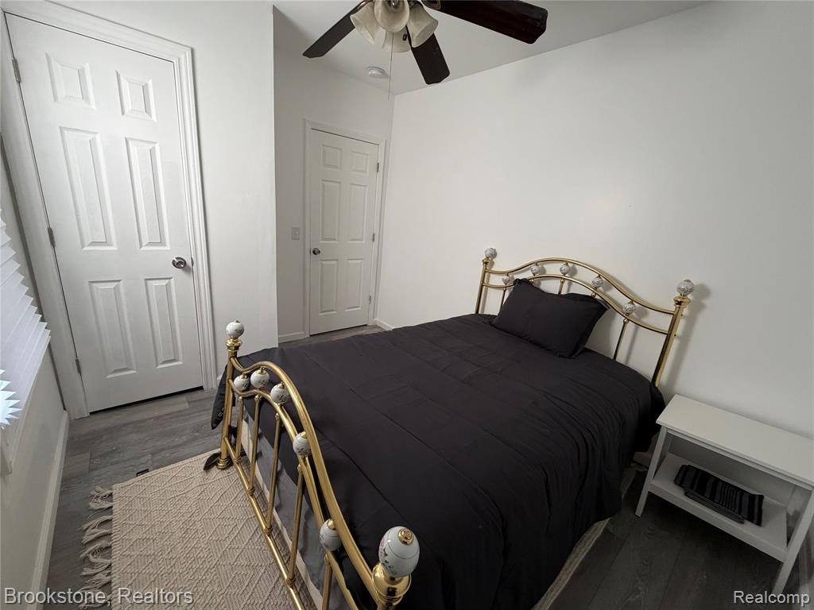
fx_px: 329
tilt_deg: -16.1
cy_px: 305
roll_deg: -5.5
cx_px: 407
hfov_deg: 102.1
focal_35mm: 14
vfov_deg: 85.7
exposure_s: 1/121
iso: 320
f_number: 2.2
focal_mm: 2.22
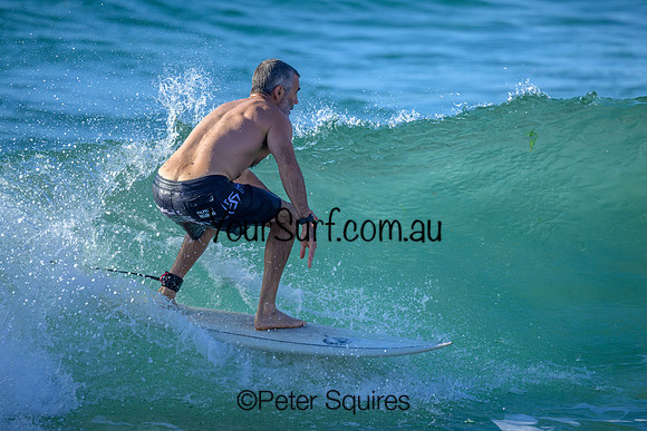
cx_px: 324
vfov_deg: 1.7
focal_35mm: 800
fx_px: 14380
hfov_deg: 2.6
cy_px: 216
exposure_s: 1/2000
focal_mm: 800
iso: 1100
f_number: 6.3
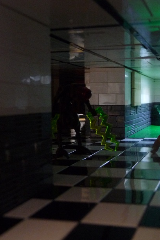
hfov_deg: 29.0
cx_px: 135
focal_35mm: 45
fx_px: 300
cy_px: 121
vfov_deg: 43.6
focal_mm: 5.3
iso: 400
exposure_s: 1/4
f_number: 3.5
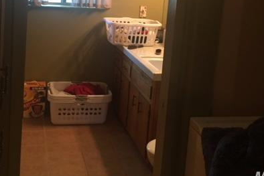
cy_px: 24
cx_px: 107
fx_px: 359
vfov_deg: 26.8
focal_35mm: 49
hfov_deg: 40.2
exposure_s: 1/30
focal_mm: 4.15
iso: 160
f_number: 2.2
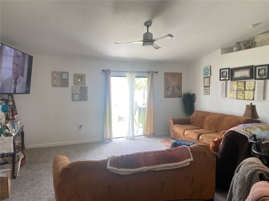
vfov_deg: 53.1
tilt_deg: -4.5
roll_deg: -0.2
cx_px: 134
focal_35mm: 26
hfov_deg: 67.3
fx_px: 202
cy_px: 100
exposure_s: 1/120
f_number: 1.8
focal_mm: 4.25
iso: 80
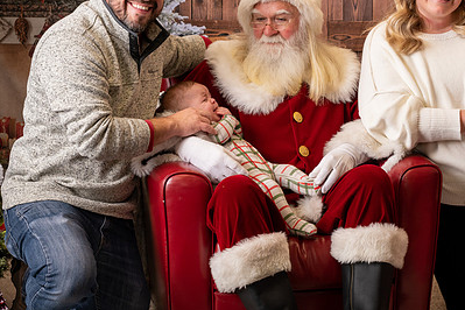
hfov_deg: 19.7
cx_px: 327
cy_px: 118
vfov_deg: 13.3
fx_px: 1330
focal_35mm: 103
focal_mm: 50
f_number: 7.1
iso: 100
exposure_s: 1/100
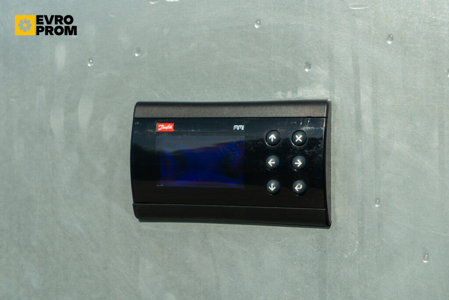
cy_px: 150
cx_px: 224
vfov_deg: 19.5
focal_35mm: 70
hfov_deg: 28.8
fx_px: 873
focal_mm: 70
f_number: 8
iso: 100
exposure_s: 1/100
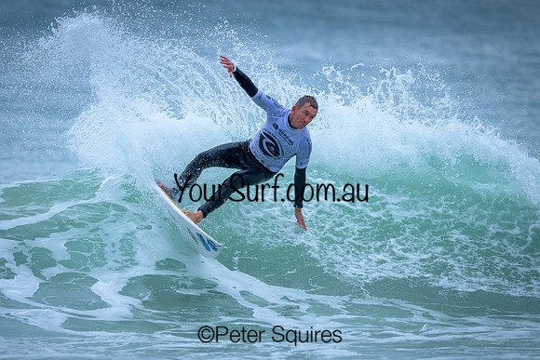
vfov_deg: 1.5
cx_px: 262
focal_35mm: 888
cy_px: 200
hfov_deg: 2.3
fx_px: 13321
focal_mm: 800
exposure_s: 1/2000
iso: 720
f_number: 6.3
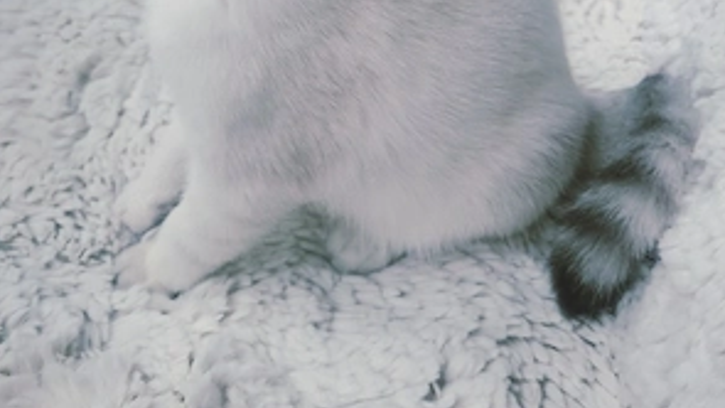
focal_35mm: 34
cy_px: 49
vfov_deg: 33.1
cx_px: 361
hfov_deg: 58.0
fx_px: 654
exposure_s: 1/139
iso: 20
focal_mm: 5.4
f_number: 1.8
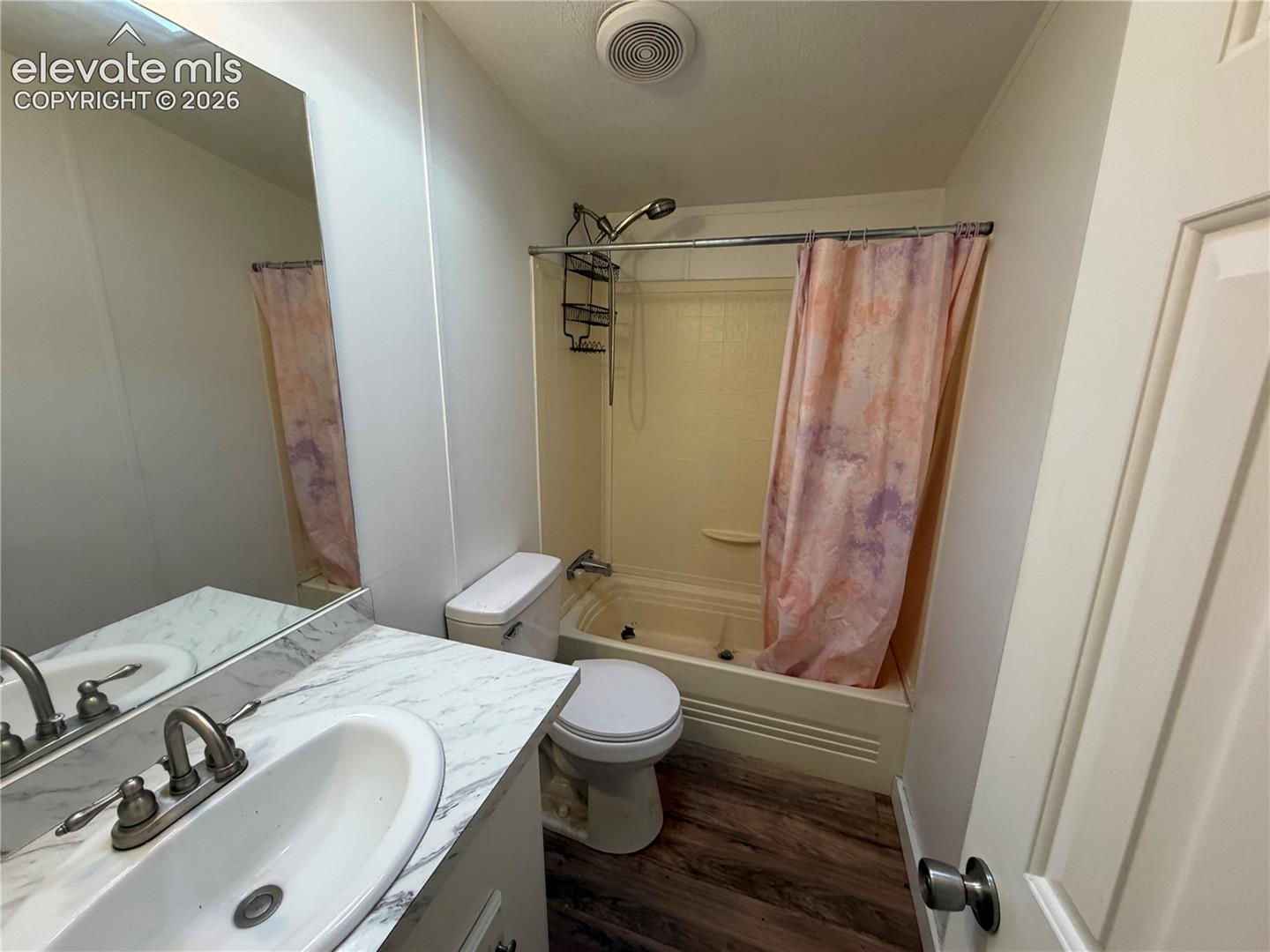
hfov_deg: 102.1
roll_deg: -1.2
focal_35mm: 14
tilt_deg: -13.4
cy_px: 476
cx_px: 635
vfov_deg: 85.7
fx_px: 514
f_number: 2.2
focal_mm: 2.22
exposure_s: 1/120
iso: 320
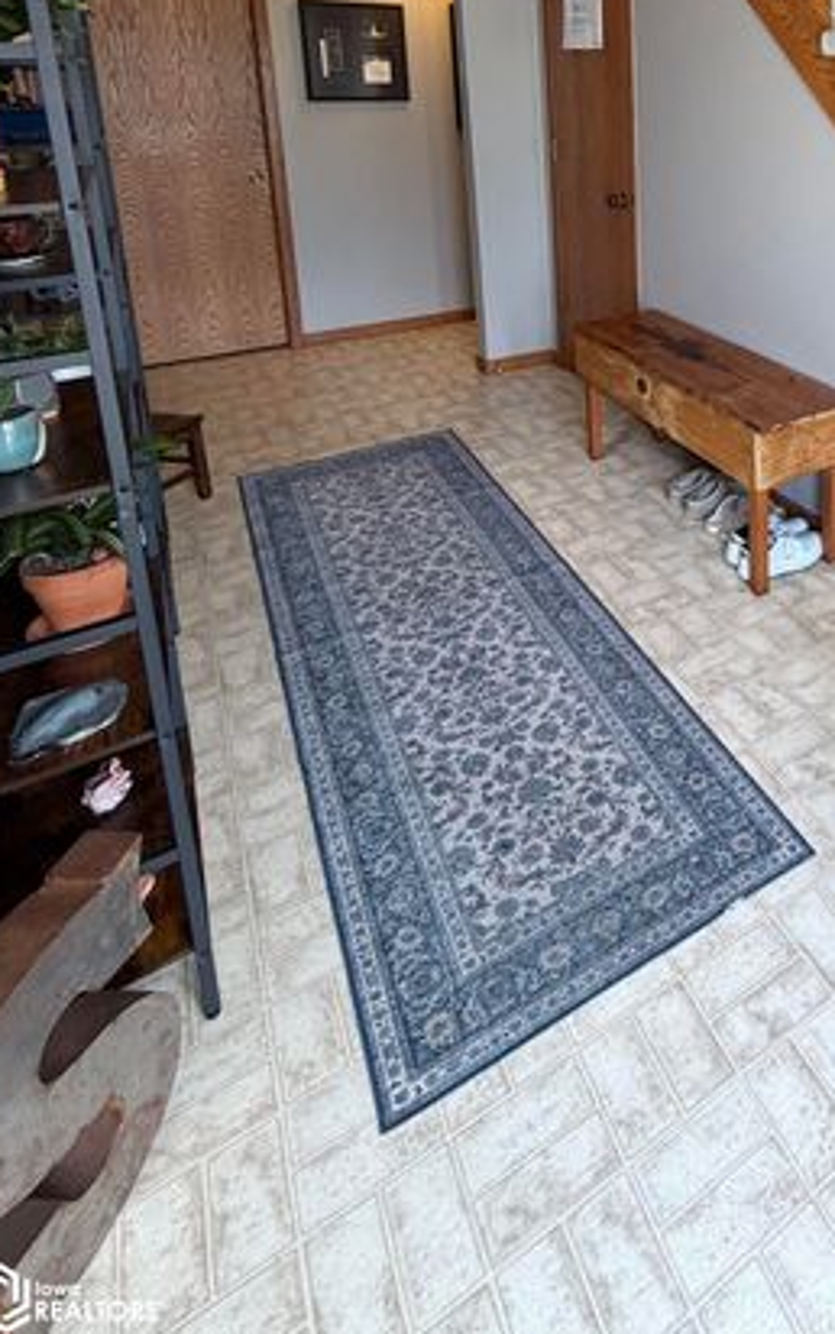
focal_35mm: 24
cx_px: 770
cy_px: 261
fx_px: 873
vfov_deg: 67.5
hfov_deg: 45.7
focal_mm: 2.22
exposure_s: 1/120
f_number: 2.2
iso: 250
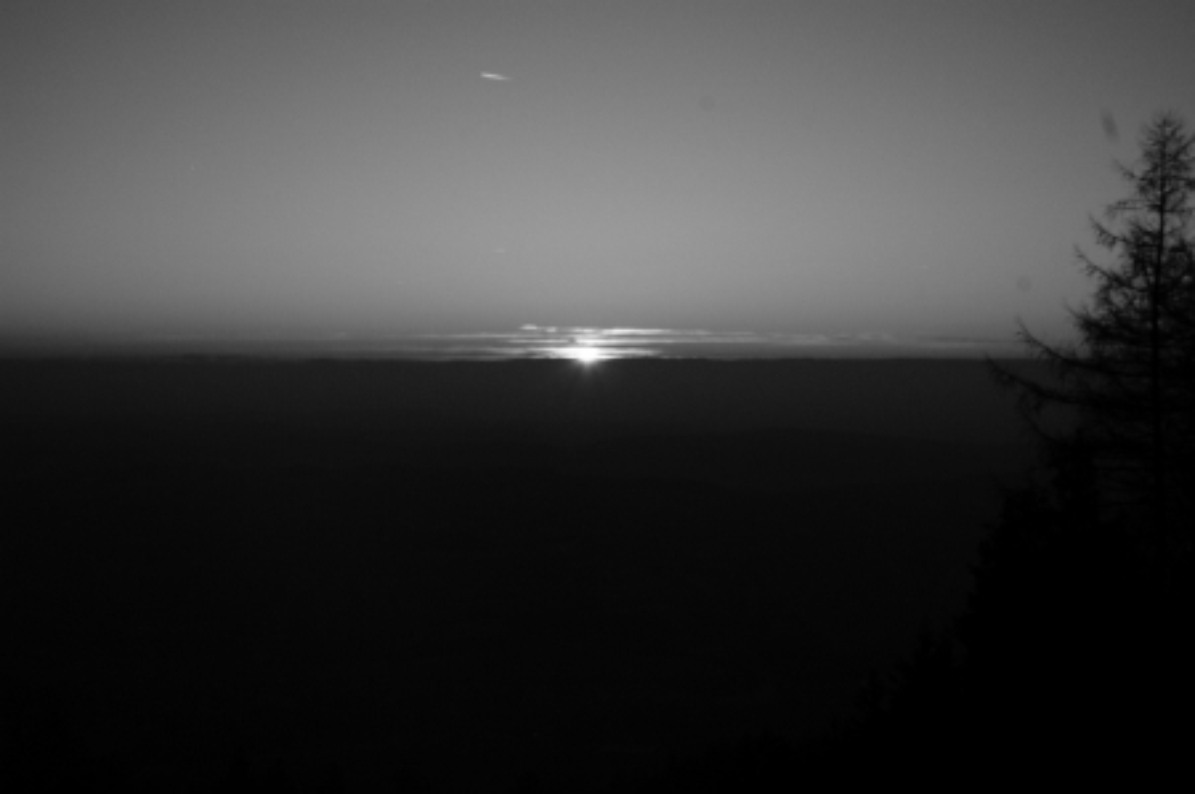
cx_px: 598
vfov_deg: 31.8
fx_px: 1393
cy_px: 397
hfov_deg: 46.4
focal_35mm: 42
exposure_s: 1/160
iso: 100
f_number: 11
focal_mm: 28
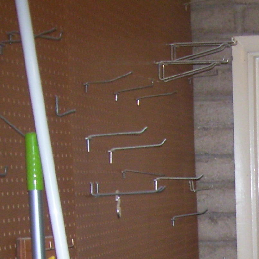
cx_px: 354
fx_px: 1007
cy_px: 352
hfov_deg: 14.0
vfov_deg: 14.0
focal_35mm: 119
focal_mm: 6
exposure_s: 1/60
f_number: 2.7
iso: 160
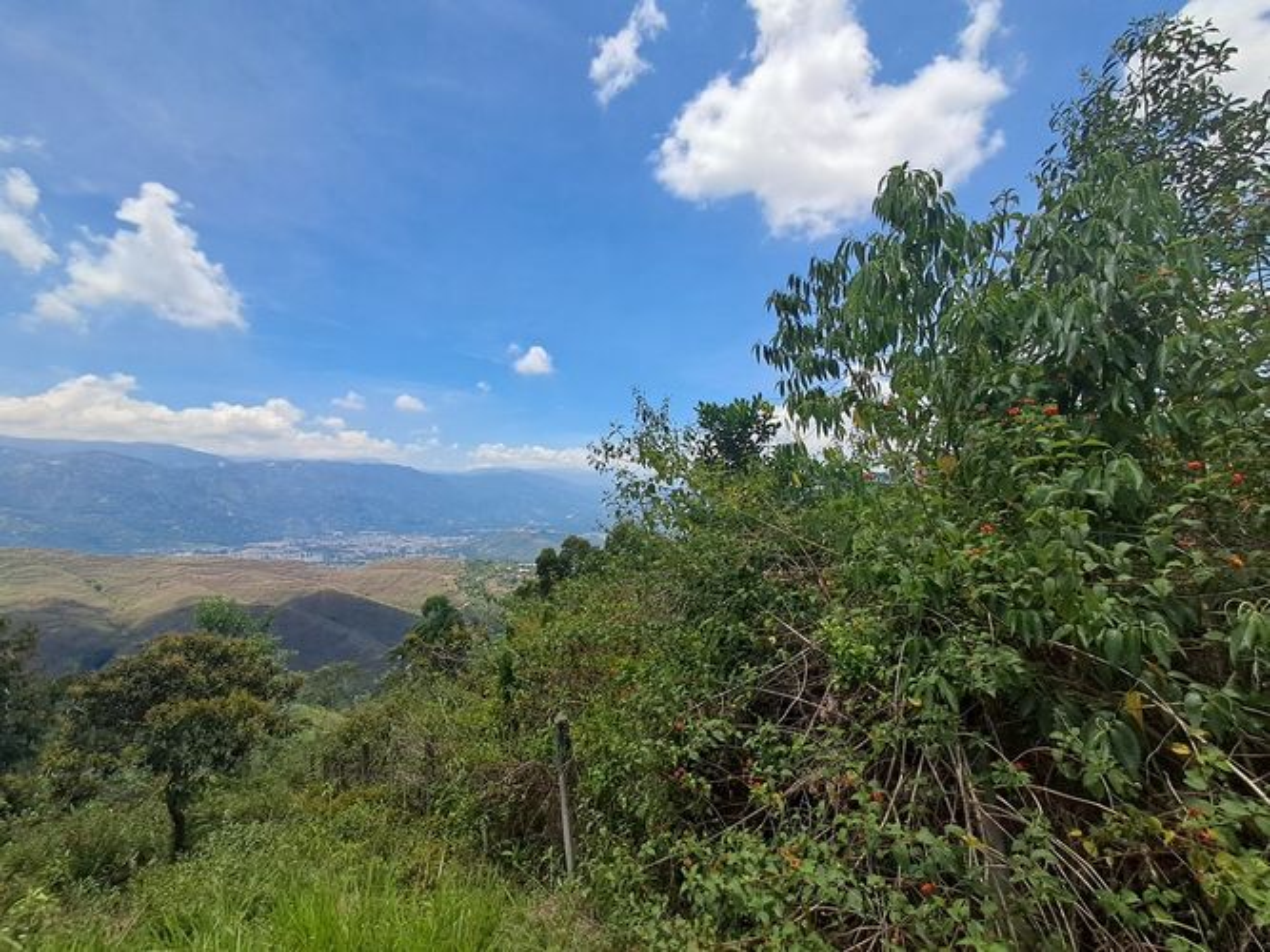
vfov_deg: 78.1
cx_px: 635
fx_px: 587
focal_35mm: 16
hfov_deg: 94.5
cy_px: 476
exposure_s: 1/1727
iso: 40
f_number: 2.2
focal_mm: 1.64
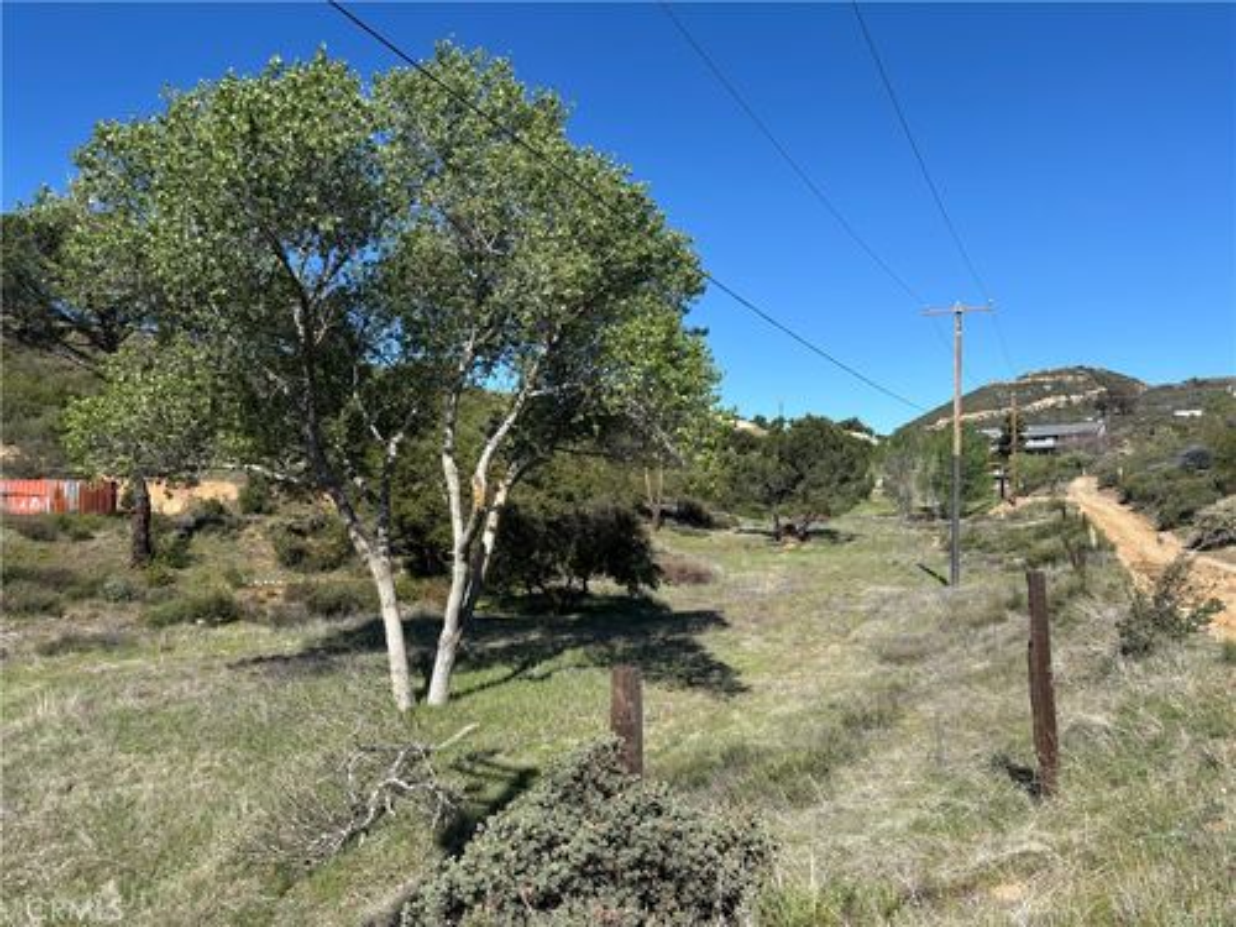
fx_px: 928
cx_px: 618
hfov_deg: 67.3
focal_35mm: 26
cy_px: 464
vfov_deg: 53.1
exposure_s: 1/2778
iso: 50
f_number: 1.6
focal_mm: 5.96
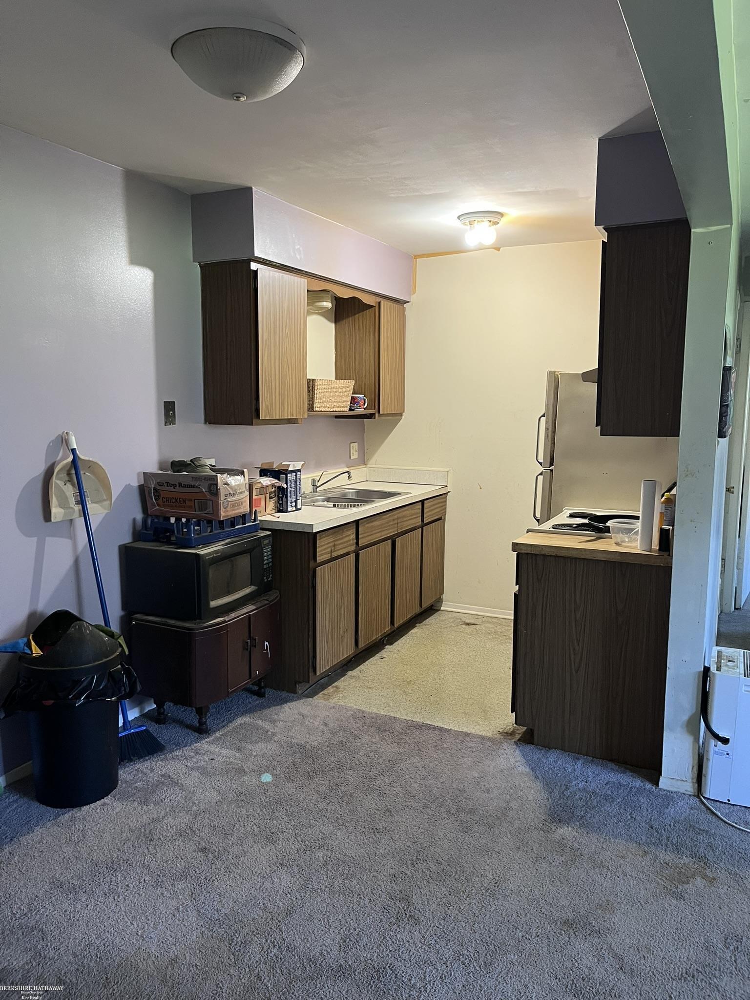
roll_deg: -0.2
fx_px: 751
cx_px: 375
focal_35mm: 26
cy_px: 500
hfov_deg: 53.1
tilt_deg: -8.3
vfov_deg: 67.3
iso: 200
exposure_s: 1/60
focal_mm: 5.1
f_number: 1.6
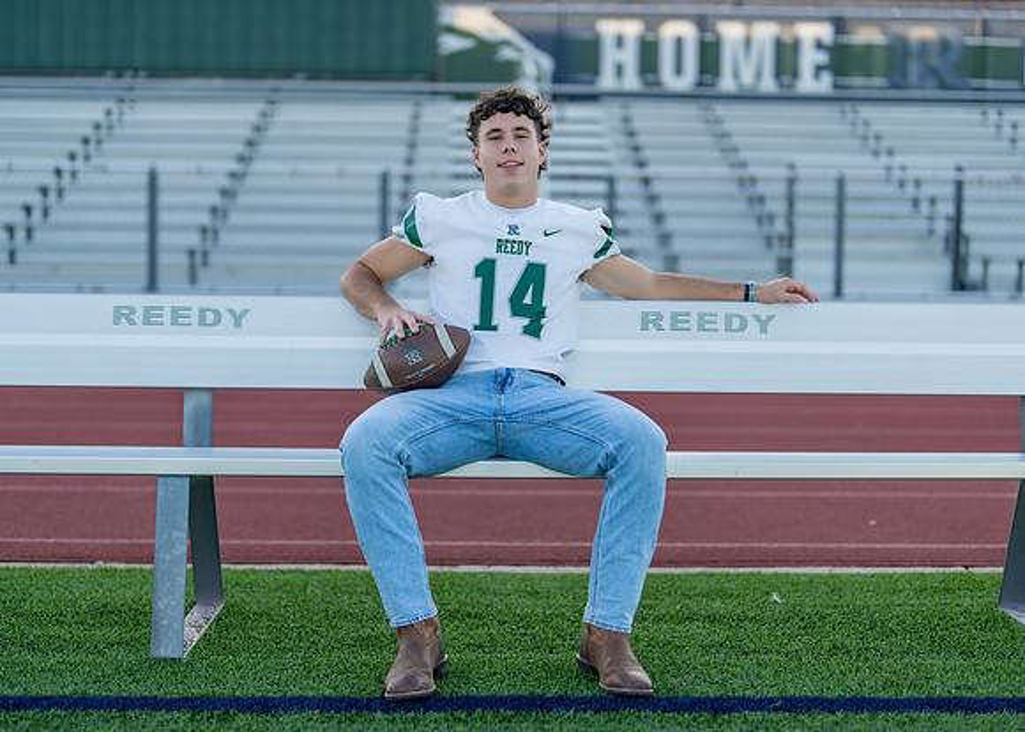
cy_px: 347
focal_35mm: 58
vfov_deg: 24.6
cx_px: 512
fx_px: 1675
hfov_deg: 34.0
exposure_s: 1/2500
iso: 100
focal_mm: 50
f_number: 1.2
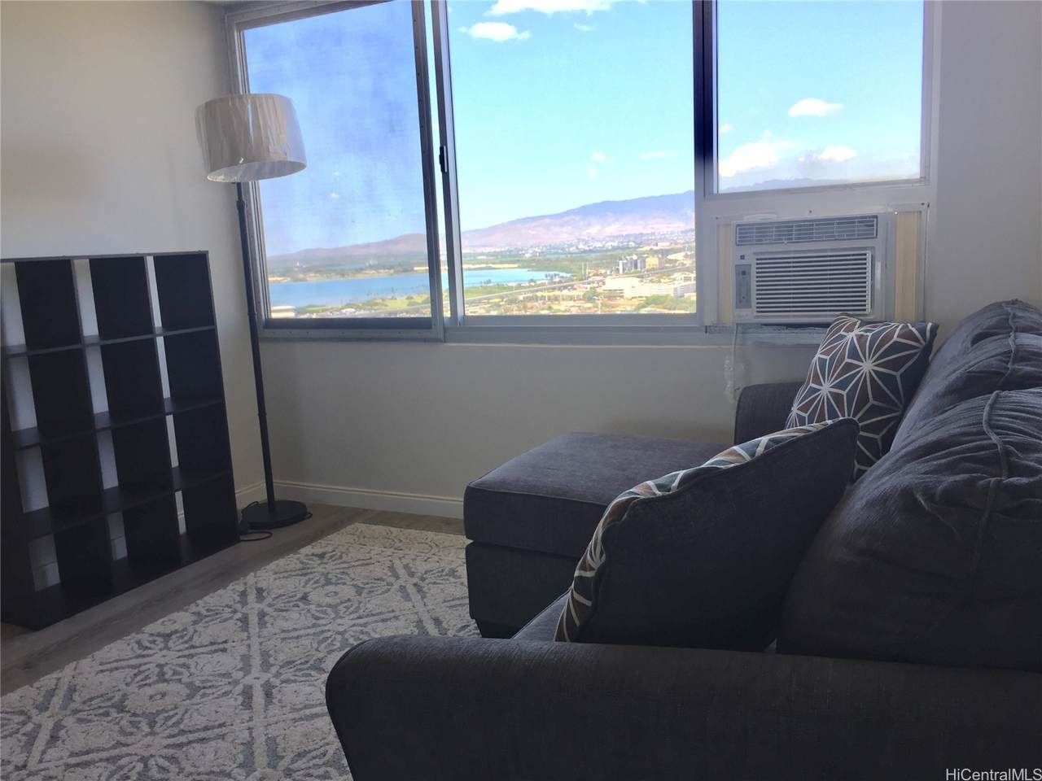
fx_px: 873
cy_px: 390
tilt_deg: -10.0
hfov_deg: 61.7
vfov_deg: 48.2
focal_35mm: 29
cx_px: 521
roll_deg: +1.7
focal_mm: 4.15
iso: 32
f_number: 2.2
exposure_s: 1/233
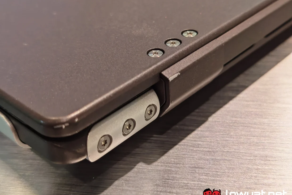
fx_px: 389
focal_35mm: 48
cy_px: 95
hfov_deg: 41.1
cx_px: 146
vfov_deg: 28.1
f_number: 1.6
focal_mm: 5.4
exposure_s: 1/120
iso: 100
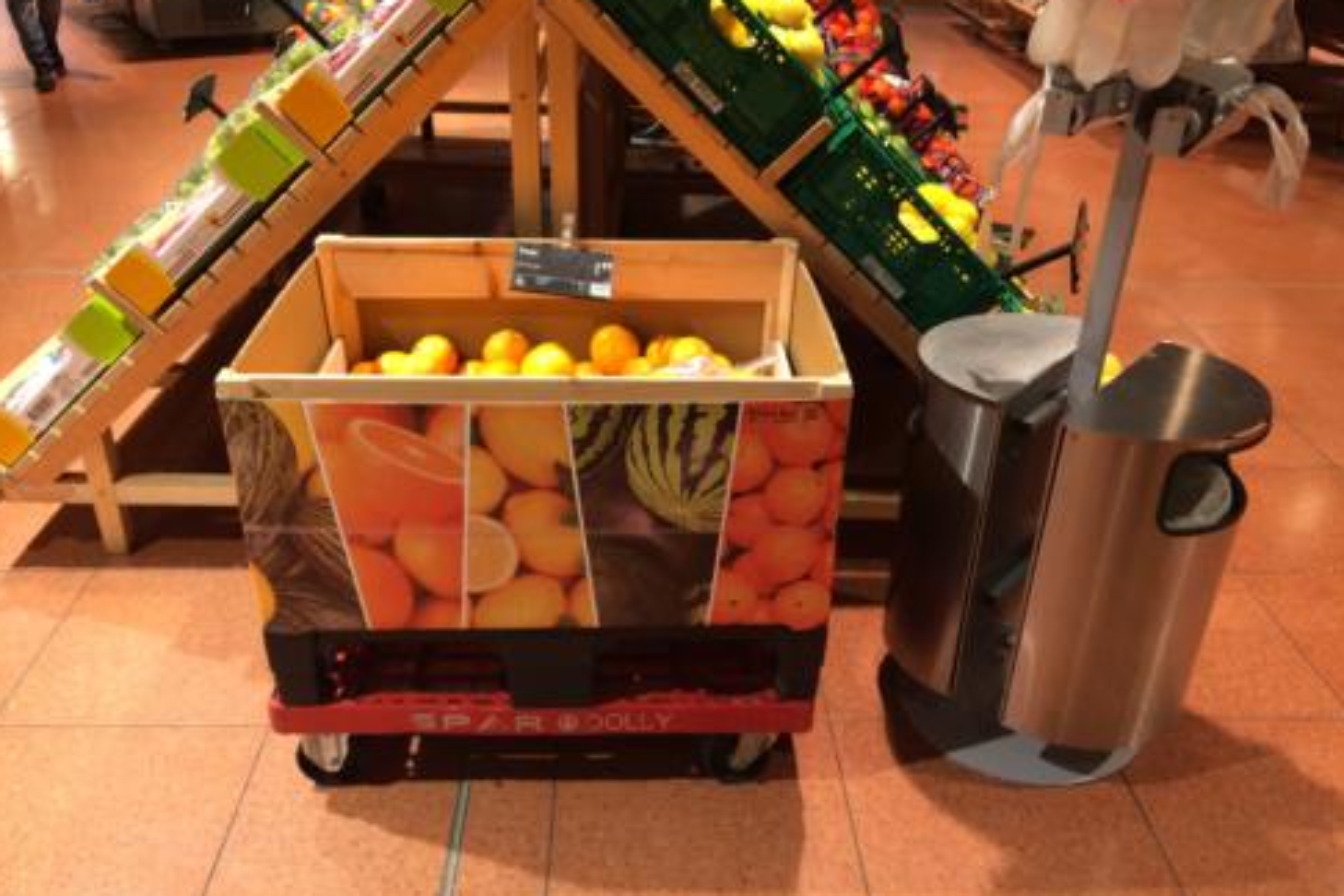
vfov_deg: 42.3
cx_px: 675
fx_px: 1157
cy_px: 477
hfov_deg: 60.3
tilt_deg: -29.4
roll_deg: -0.3
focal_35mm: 31
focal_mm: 4.15
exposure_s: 1/33
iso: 64
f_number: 2.2
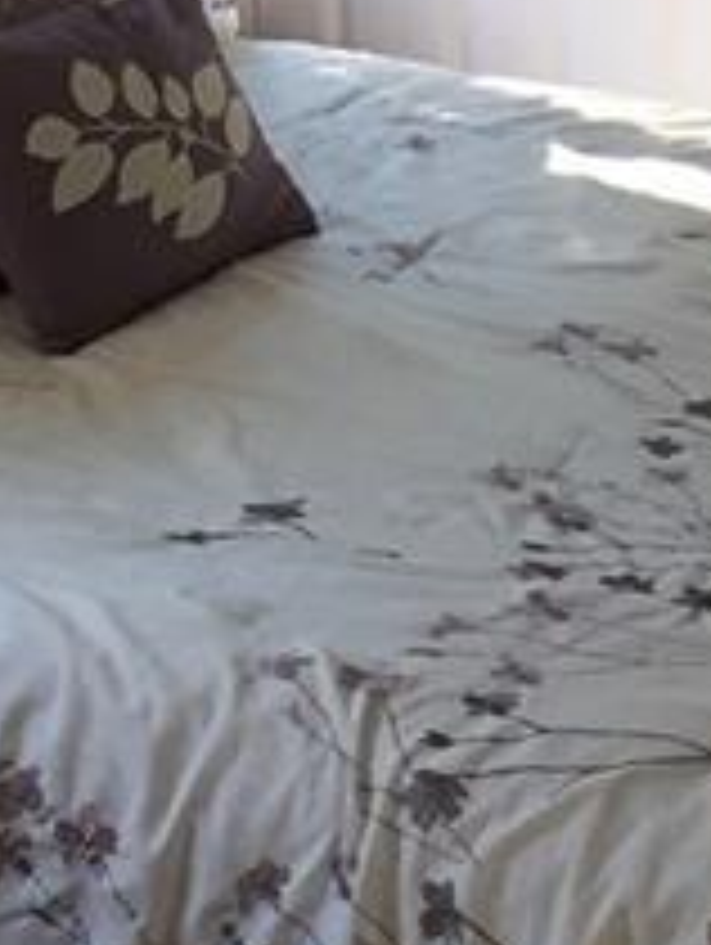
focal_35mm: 106
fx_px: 2897
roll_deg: +0.4
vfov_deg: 17.9
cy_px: -72
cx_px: 418
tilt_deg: -12.4
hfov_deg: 14.0
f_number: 2.2
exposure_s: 1/30
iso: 40
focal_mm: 4.15
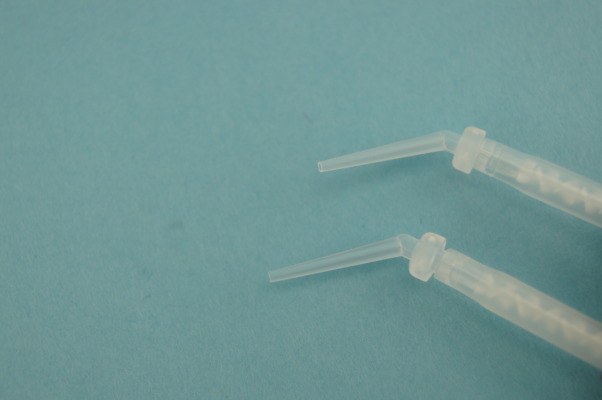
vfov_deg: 16.5
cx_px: 301
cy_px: 200
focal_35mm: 82
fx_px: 1378
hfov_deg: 24.6
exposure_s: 1/100
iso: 200
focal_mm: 55
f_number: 7.1
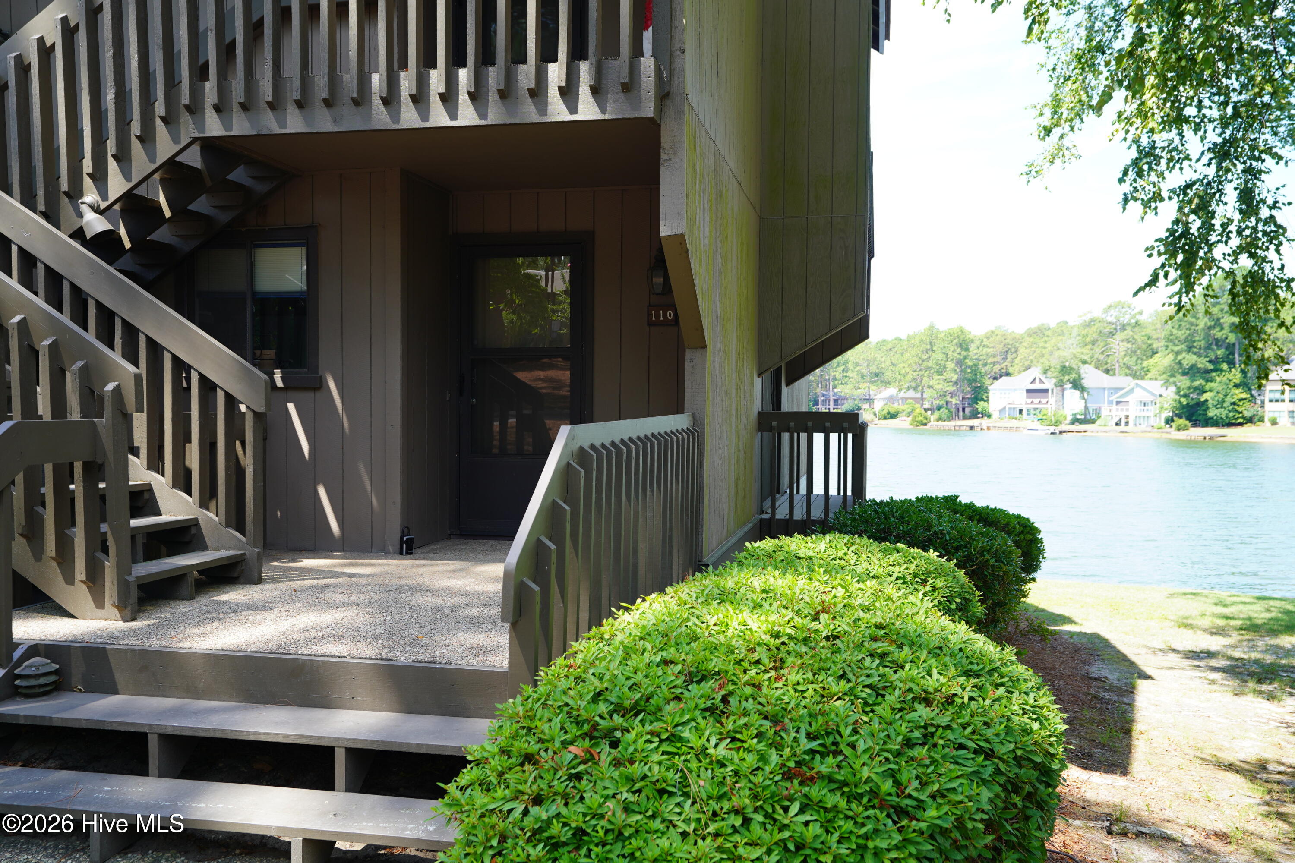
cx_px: 648
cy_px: 432
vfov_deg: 45.0
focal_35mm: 29
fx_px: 1043
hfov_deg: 63.7
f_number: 5
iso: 100
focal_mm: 29
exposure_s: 1/80
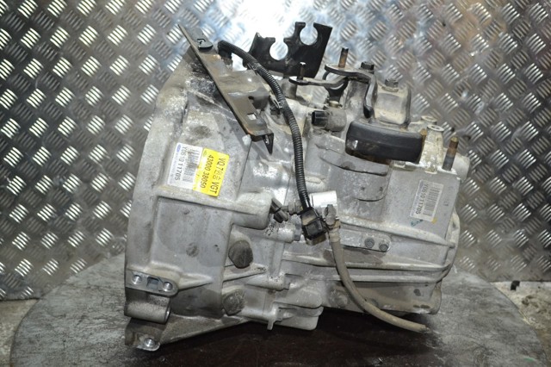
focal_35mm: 39
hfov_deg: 49.6
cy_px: 184
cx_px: 276
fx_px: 597
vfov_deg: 34.2
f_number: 4.2
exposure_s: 1/60
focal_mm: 26
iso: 1400
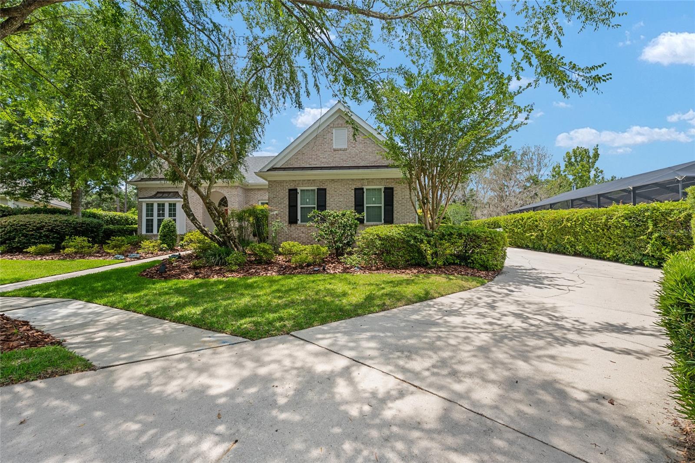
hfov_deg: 104.3
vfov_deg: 81.2
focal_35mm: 14
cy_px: 232
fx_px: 270
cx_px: 348
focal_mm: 14
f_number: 7.1
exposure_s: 1/800
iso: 500
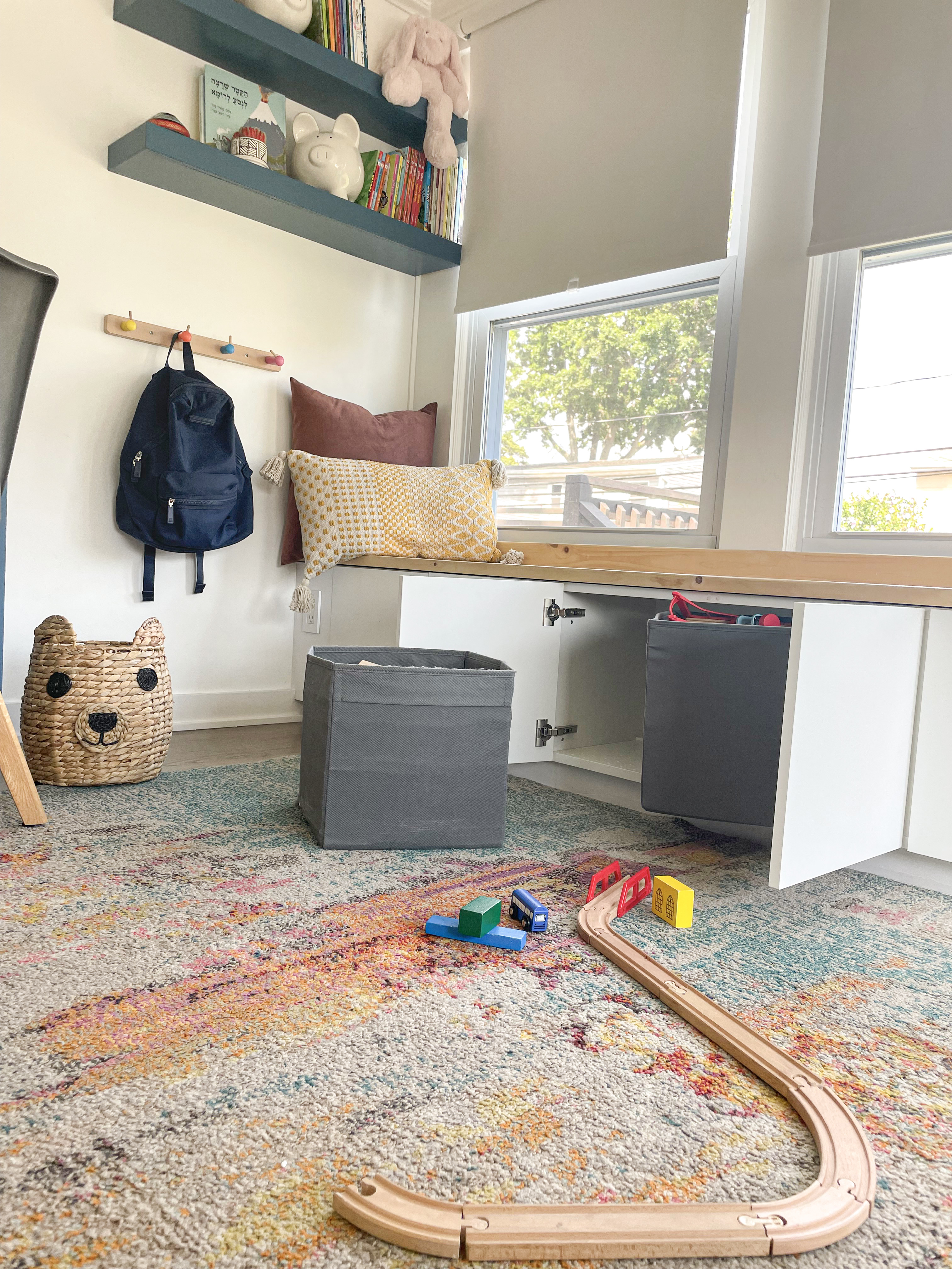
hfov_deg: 53.1
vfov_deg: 67.3
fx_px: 953
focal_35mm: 26
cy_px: 634
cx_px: 476
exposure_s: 1/121
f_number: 1.6
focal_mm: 4.2
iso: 50
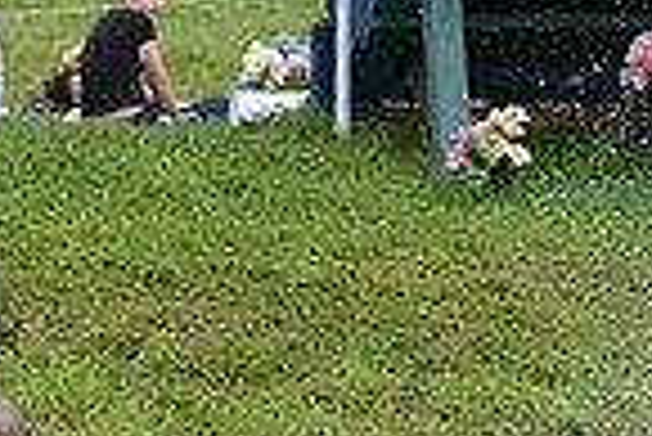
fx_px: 21718
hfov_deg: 1.7
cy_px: 243
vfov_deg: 1.2
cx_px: 1273
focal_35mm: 1198
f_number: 5.6
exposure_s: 1/1250
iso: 720
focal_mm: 200
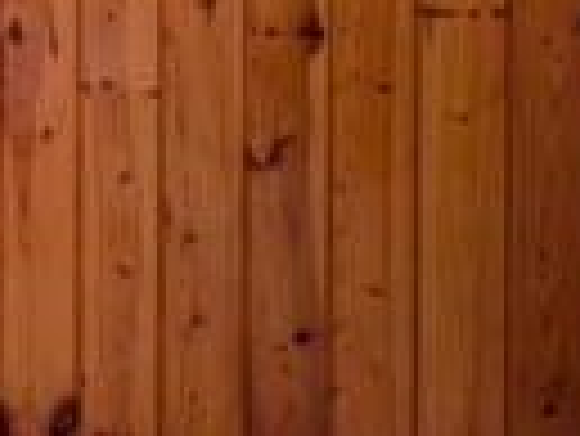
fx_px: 1241
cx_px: -184
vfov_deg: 17.7
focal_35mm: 74
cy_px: -234
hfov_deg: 23.2
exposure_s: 1/120
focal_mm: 6.9
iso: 1335
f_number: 1.68
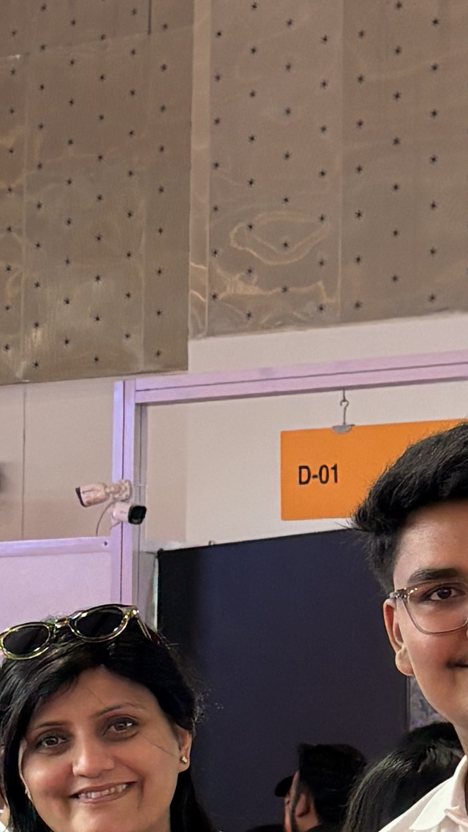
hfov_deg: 8.3
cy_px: 539
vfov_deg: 15.1
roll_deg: -2.1
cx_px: -333
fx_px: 3132
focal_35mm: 142
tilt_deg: +5.5
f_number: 1.6
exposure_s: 1/100
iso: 50
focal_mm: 5.96
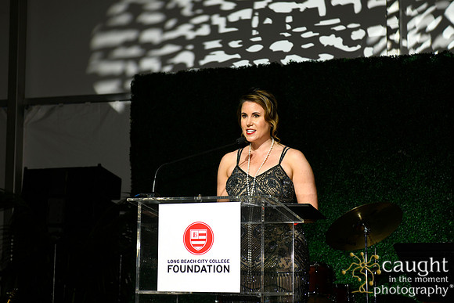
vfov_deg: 19.5
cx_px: 227
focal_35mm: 70
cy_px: 152
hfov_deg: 28.8
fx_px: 883
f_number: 5
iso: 640
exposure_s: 1/160
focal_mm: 70
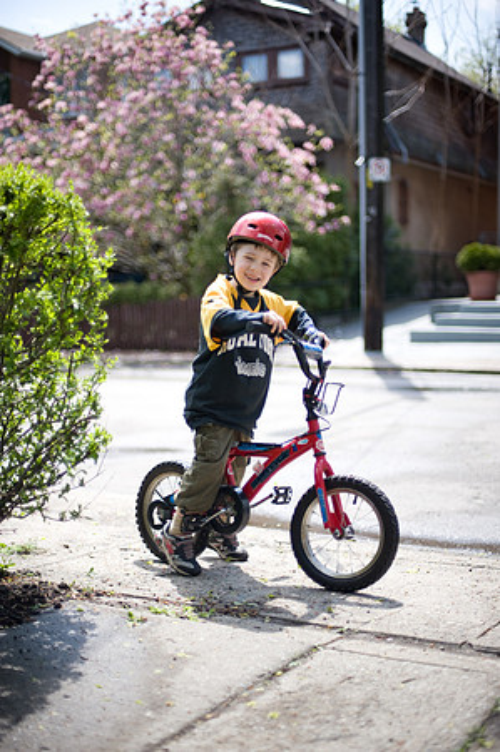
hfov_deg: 26.9
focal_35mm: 50
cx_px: 250
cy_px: 376
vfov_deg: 39.6
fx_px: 1044
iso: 200
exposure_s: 1/8000
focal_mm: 50
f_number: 1.4
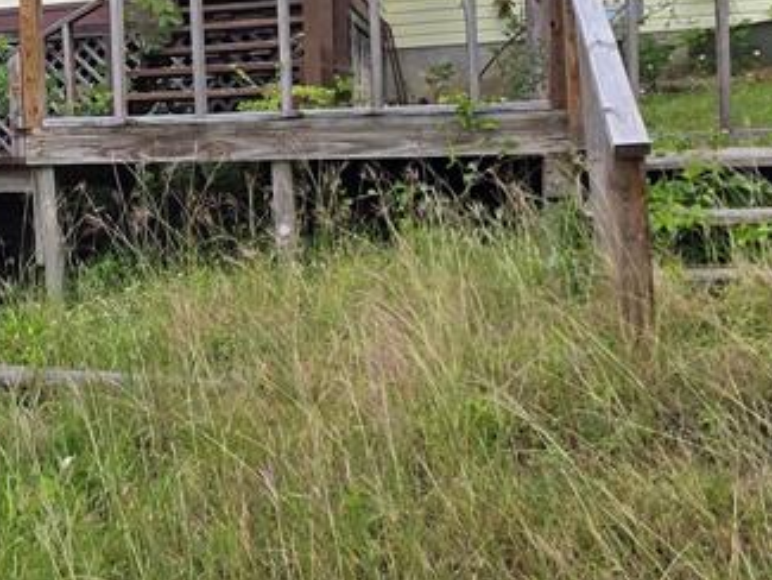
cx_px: 83
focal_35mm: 41
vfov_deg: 34.3
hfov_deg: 42.2
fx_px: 915
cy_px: 133
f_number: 1.9
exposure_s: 1/1314
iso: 40
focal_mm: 2.2
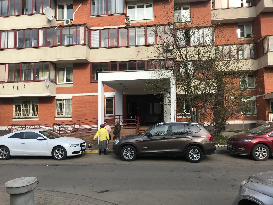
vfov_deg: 49.7
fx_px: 221
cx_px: 136
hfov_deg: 63.4
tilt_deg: +5.4
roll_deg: -0.1
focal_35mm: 28
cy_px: 102
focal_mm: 3.99
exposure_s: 1/1368
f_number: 1.8
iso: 20
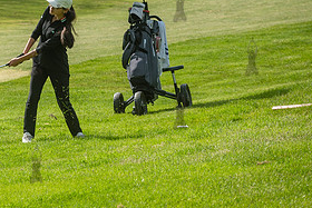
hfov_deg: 7.2
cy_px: 56
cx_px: 36
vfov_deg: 4.8
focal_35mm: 286
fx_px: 2480
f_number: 7.1
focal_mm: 120
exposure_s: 1/800
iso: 400
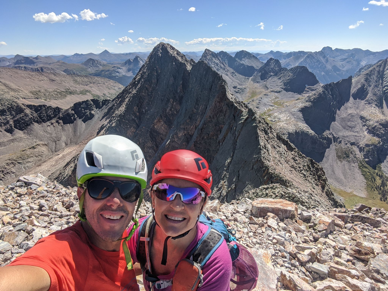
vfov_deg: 63.4
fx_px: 235
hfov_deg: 79.0
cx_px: 194
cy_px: 146
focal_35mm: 21
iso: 52
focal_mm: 2.47
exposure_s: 1/2212
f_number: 2
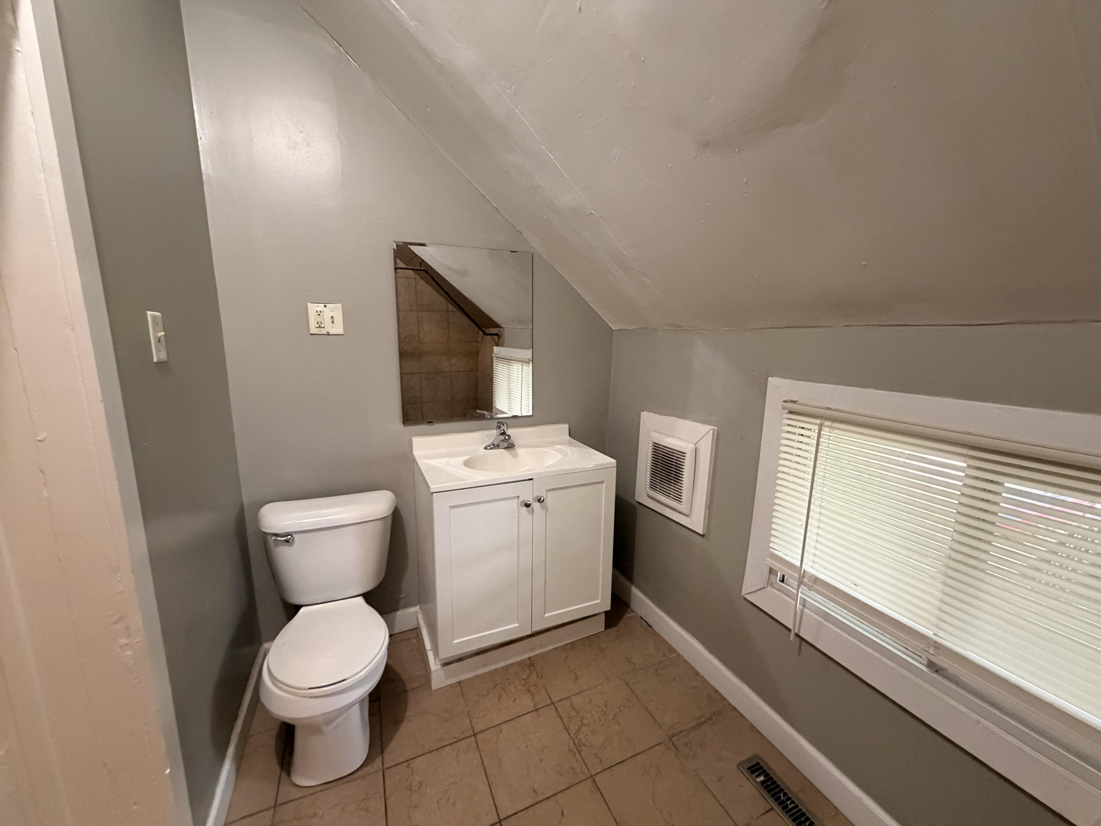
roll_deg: +0.2
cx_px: 550
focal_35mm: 14
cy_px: 413
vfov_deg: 85.7
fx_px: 445
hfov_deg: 102.1
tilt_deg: -9.9
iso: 640
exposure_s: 1/60
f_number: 2.2
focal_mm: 2.22
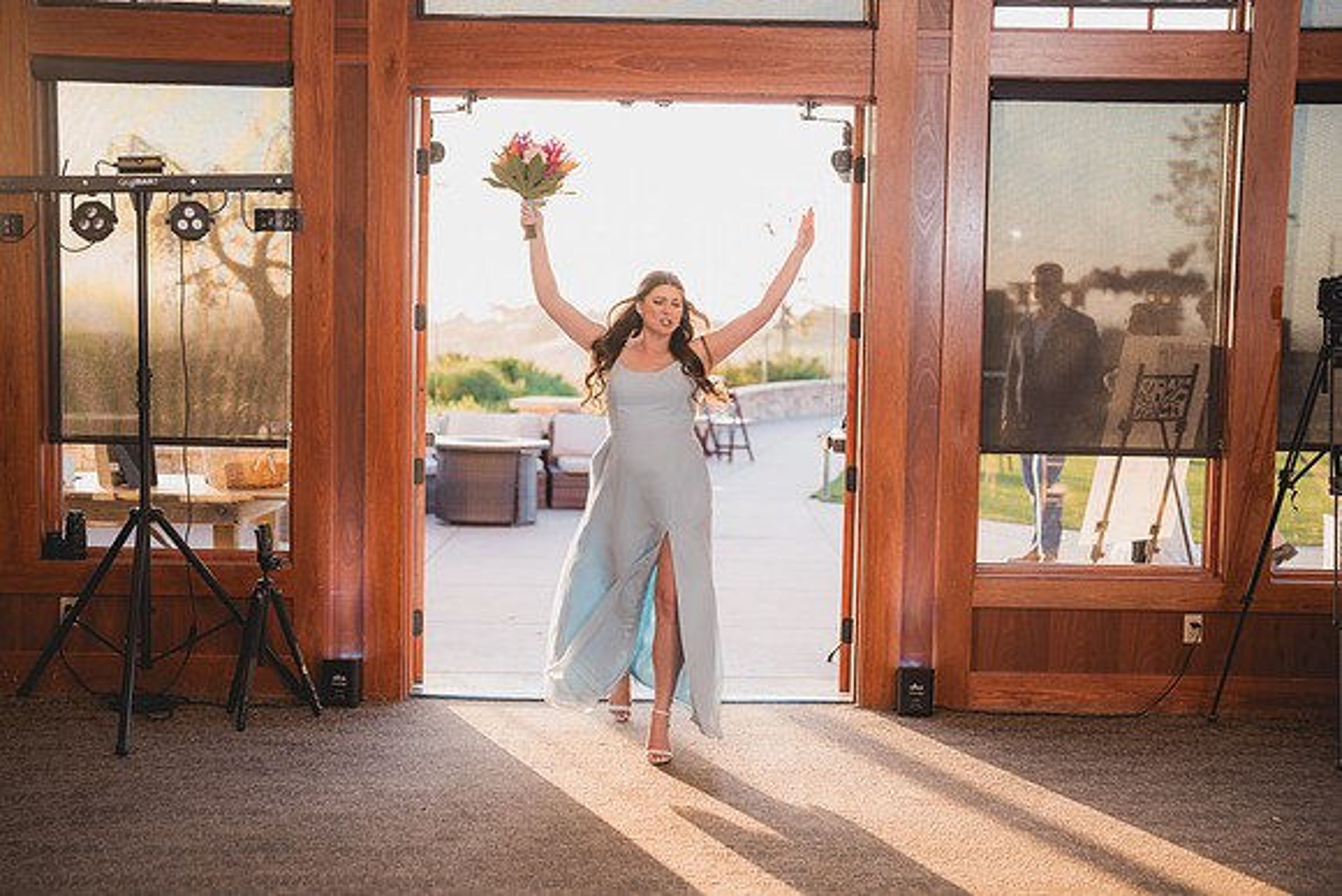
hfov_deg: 39.6
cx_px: 671
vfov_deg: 27.0
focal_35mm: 50
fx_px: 1864
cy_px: 448
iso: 125
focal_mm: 50
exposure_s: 1/250
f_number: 1.8
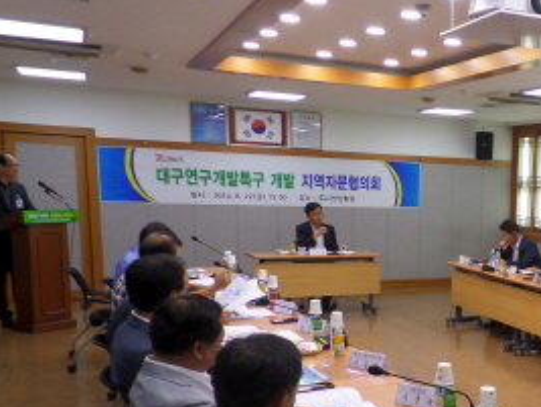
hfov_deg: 40.1
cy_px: 295
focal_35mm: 43
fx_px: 673
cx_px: 500
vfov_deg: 33.1
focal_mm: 4.1
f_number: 2.8
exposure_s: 1/30
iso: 100
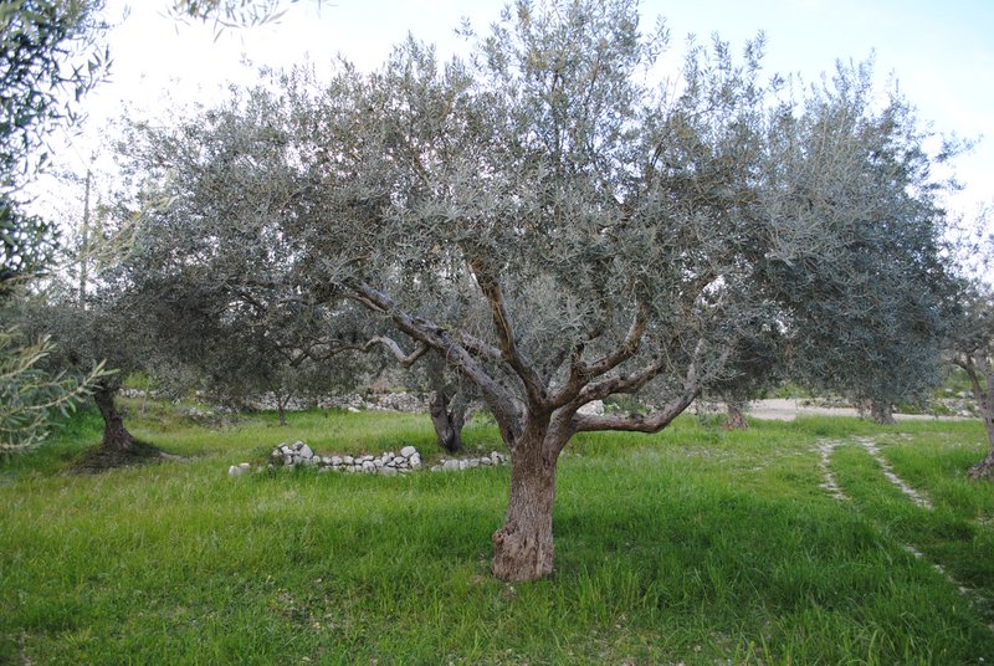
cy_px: 333
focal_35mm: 27
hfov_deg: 67.3
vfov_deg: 48.1
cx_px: 497
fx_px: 747
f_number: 3.5
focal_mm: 18
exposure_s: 1/125
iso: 100
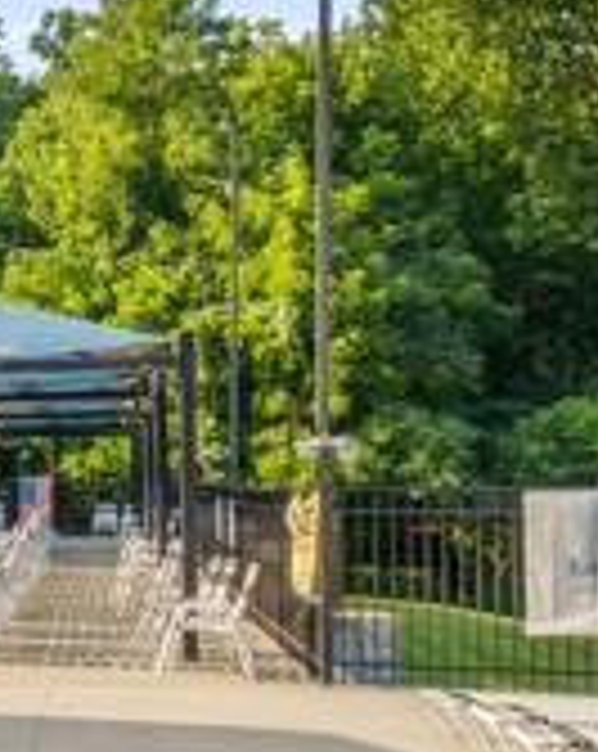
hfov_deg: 17.5
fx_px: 1575
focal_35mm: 71
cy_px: 468
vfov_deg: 26.7
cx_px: -477
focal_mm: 14
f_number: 8
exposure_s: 1/30
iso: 125
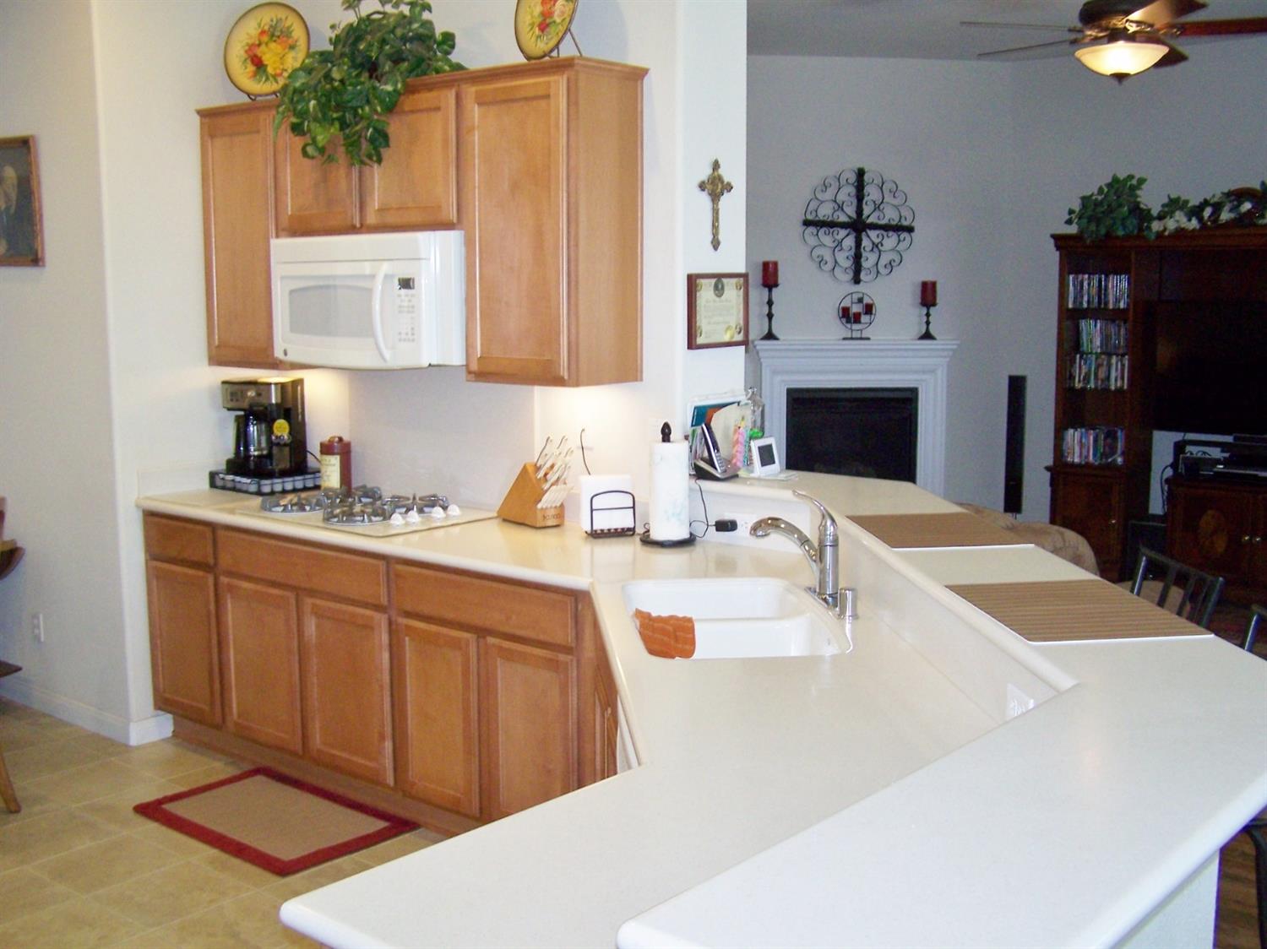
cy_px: 474
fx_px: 1390
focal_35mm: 38
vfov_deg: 37.7
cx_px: 634
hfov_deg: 49.0
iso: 160
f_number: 2.8
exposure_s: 1/50
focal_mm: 6.3
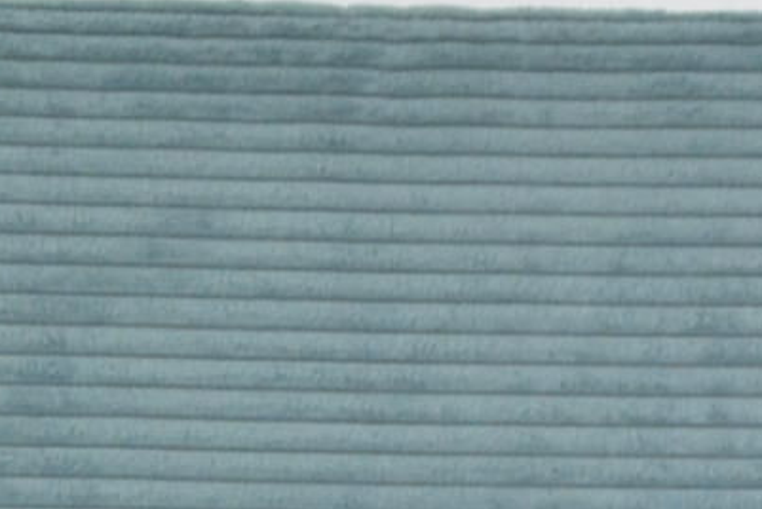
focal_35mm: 291
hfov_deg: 7.0
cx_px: -397
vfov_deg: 4.6
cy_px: 1225
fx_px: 6164
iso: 800
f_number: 5
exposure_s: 1/60
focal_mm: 26
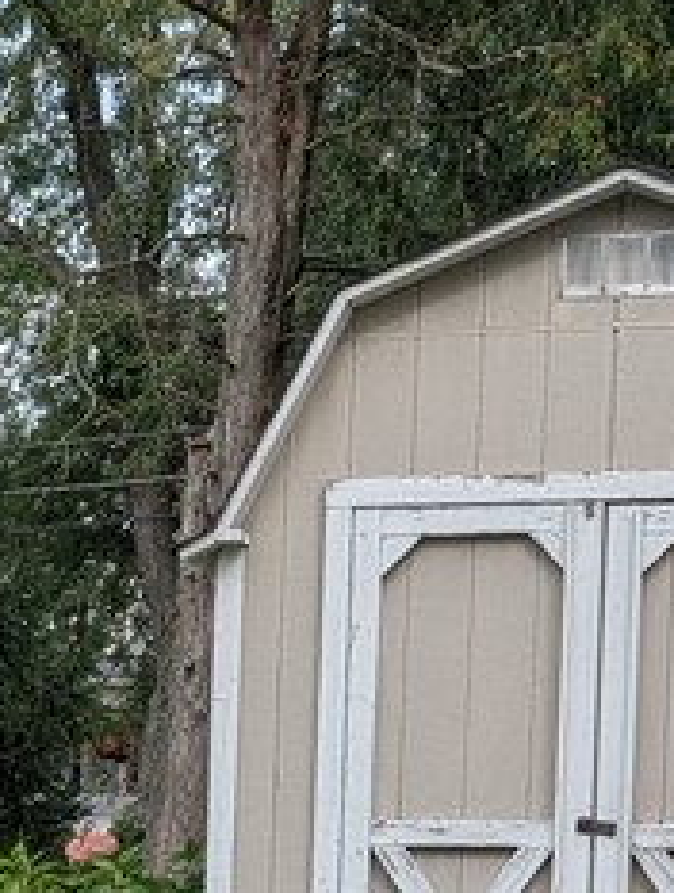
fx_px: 2714
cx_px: -186
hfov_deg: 13.7
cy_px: 1133
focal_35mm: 105
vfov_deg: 17.6
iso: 20
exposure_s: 1/797
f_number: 1.68
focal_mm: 6.9
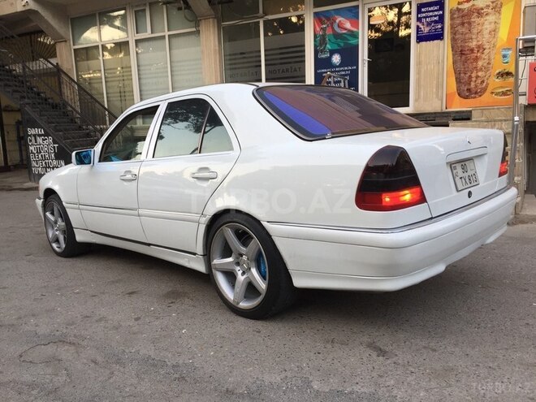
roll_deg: +0.7
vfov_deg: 48.2
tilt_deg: -9.6
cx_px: 268
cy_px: 201
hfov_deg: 61.7
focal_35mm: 29
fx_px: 449
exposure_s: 1/100
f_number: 2.2
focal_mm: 4.15
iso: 40
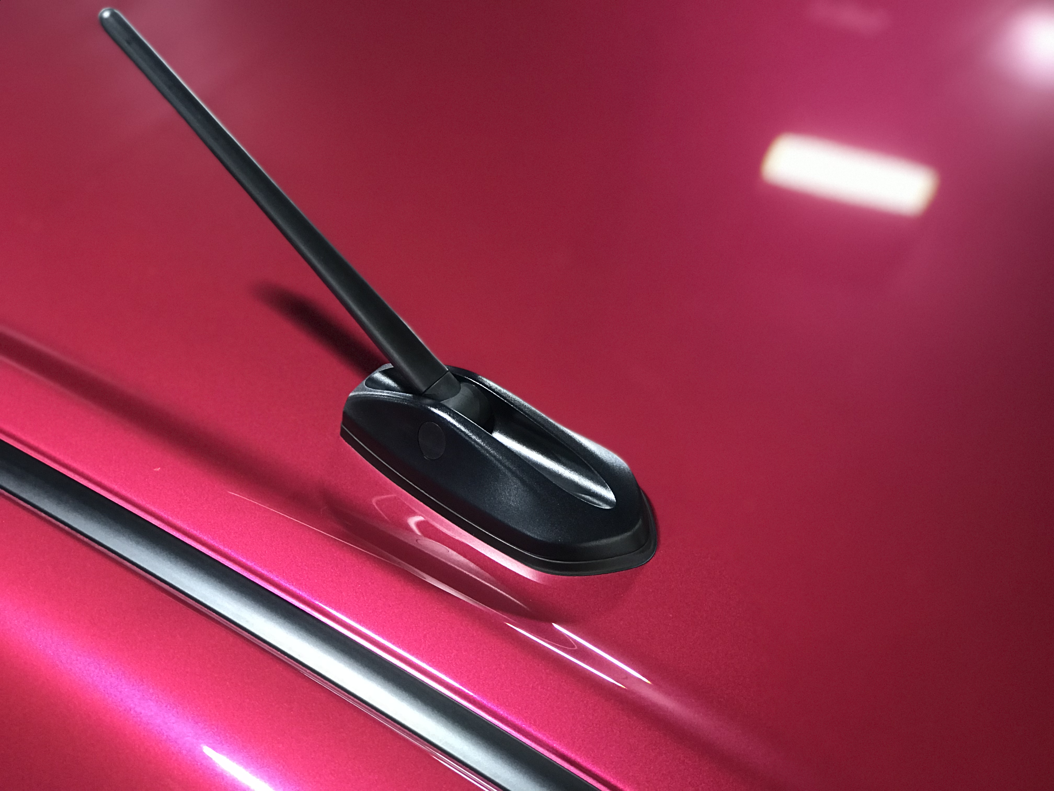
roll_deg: +2.8
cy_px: 396
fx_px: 1736
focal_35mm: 57
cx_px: 527
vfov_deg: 25.7
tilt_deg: -36.7
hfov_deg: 33.8
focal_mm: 6.6
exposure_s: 1/60
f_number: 2.8
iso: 250
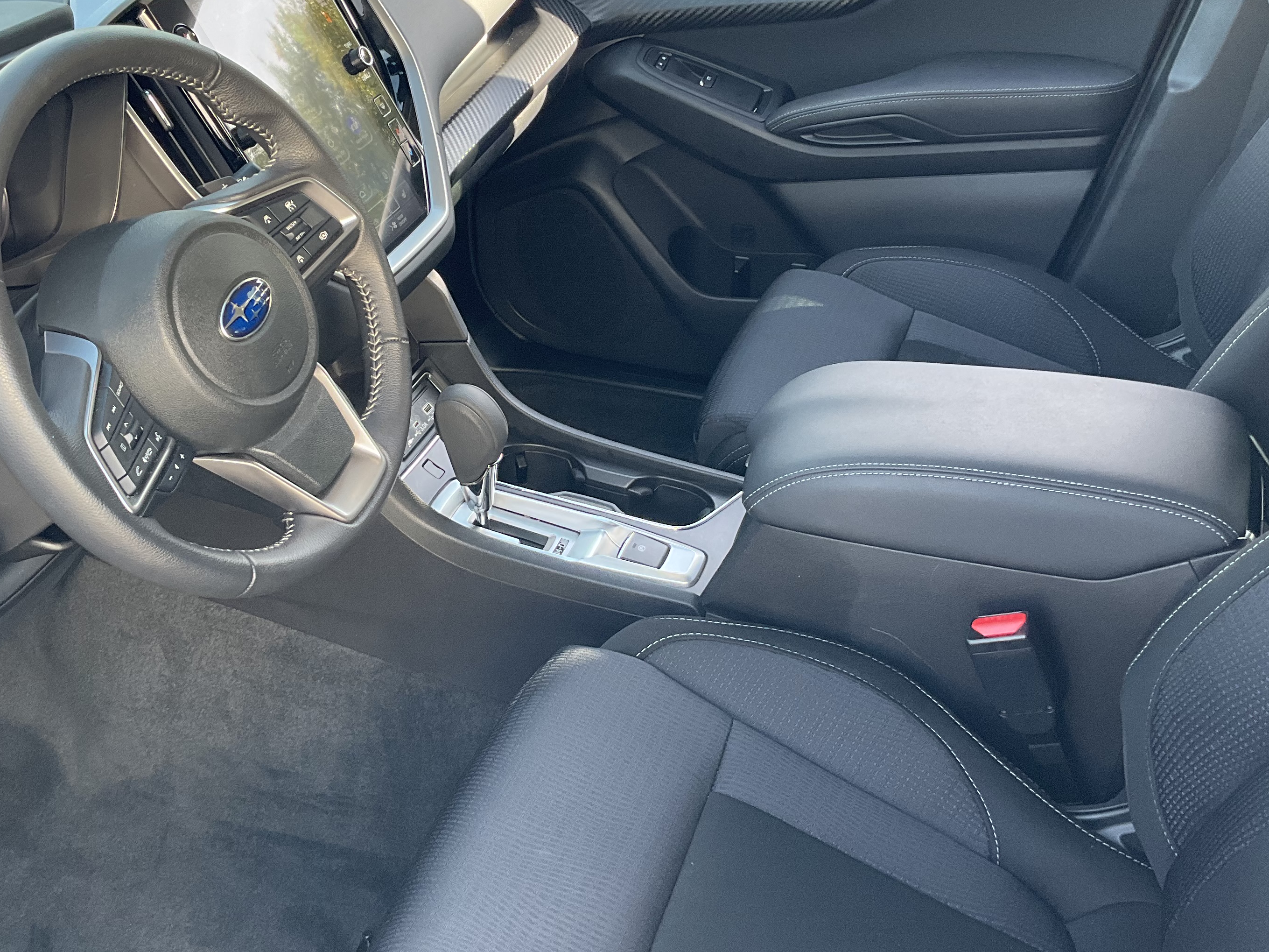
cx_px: 541
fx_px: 1576
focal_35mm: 43
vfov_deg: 33.6
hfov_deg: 43.7
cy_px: 424
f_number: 1.8
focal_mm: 3
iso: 64
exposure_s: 1/101
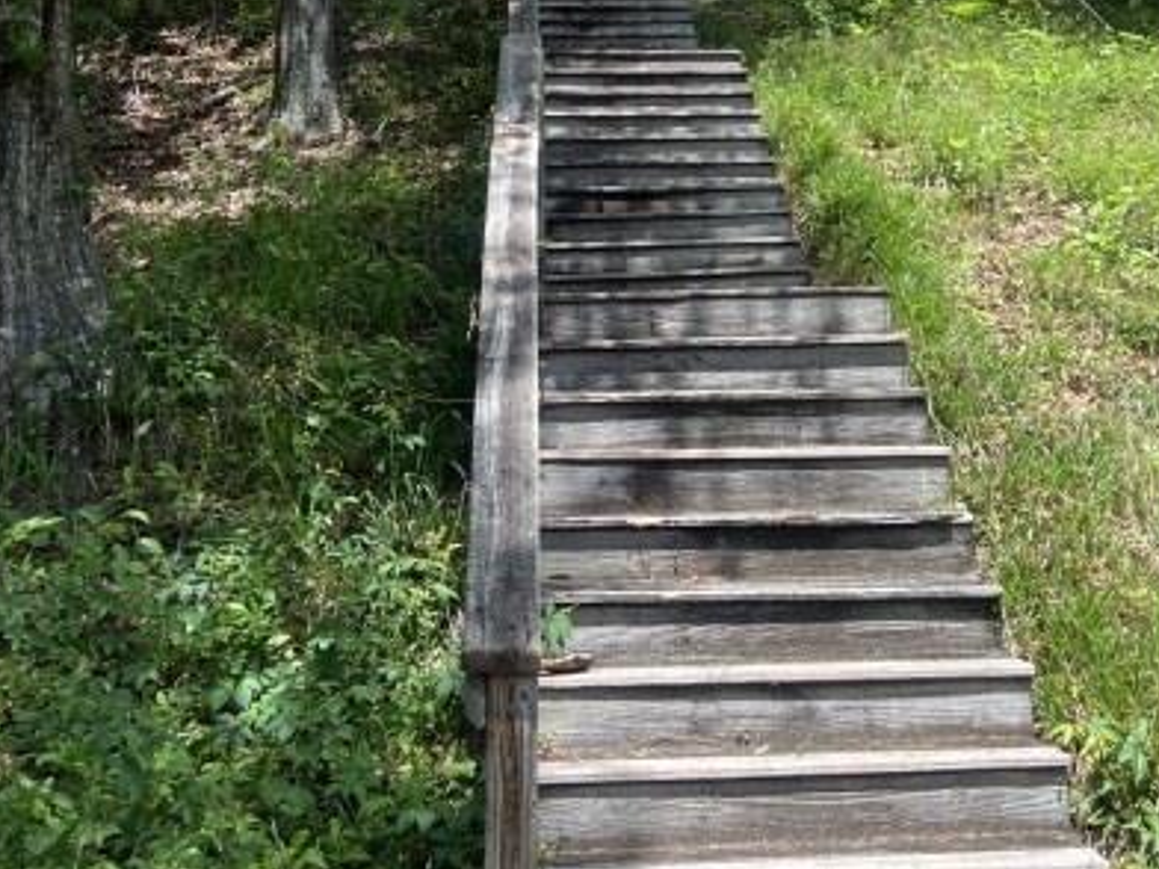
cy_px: 106
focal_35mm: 53
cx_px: 721
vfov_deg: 26.7
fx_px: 1775
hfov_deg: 36.0
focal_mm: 5.7
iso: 50
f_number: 1.5
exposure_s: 1/1209
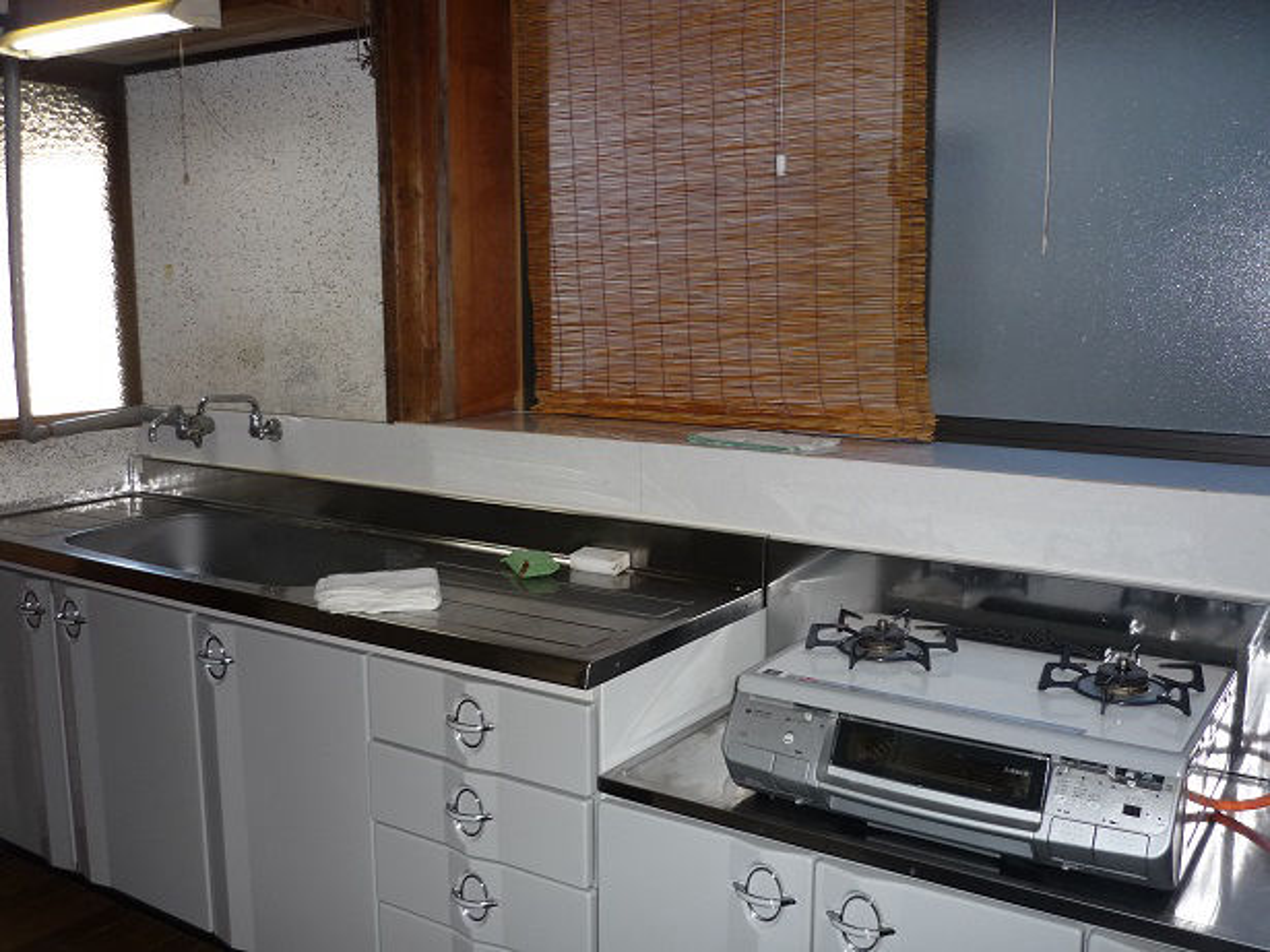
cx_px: 635
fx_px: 1210
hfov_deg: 55.4
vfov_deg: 42.9
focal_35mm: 33
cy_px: 476
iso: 100
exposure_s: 1/30
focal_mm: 5.5
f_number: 2.8
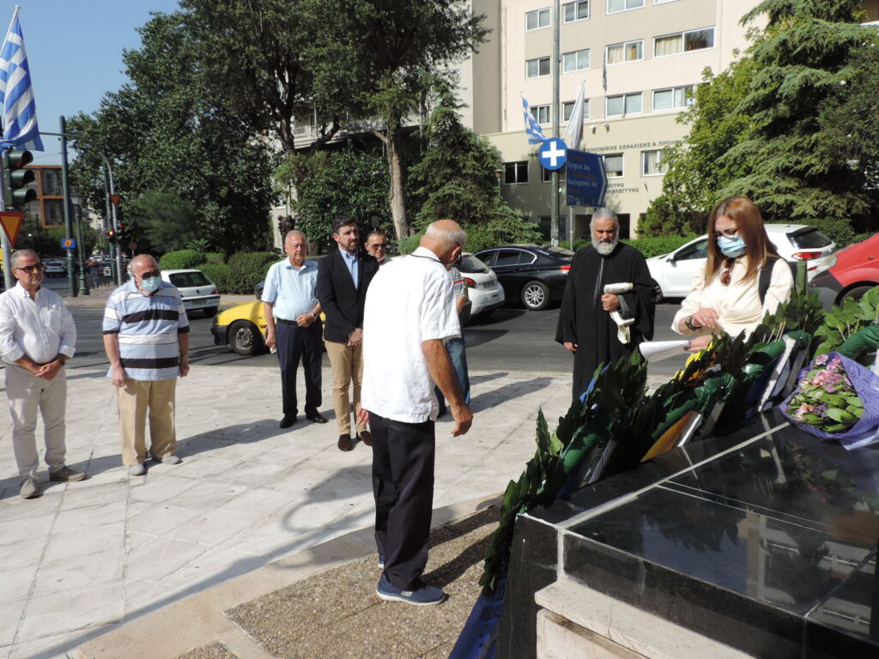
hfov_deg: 63.4
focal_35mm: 28
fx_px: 711
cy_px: 330
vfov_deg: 49.7
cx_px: 440
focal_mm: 4.9
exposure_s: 1/1250
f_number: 3.1
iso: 80
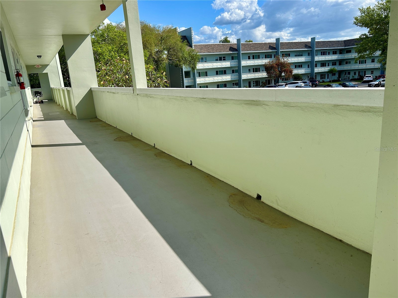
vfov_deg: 53.1
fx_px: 299
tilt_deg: -14.6
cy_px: 149
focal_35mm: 26
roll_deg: +5.0
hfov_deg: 67.3
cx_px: 199
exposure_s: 1/4630
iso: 50
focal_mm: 5.7
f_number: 1.5
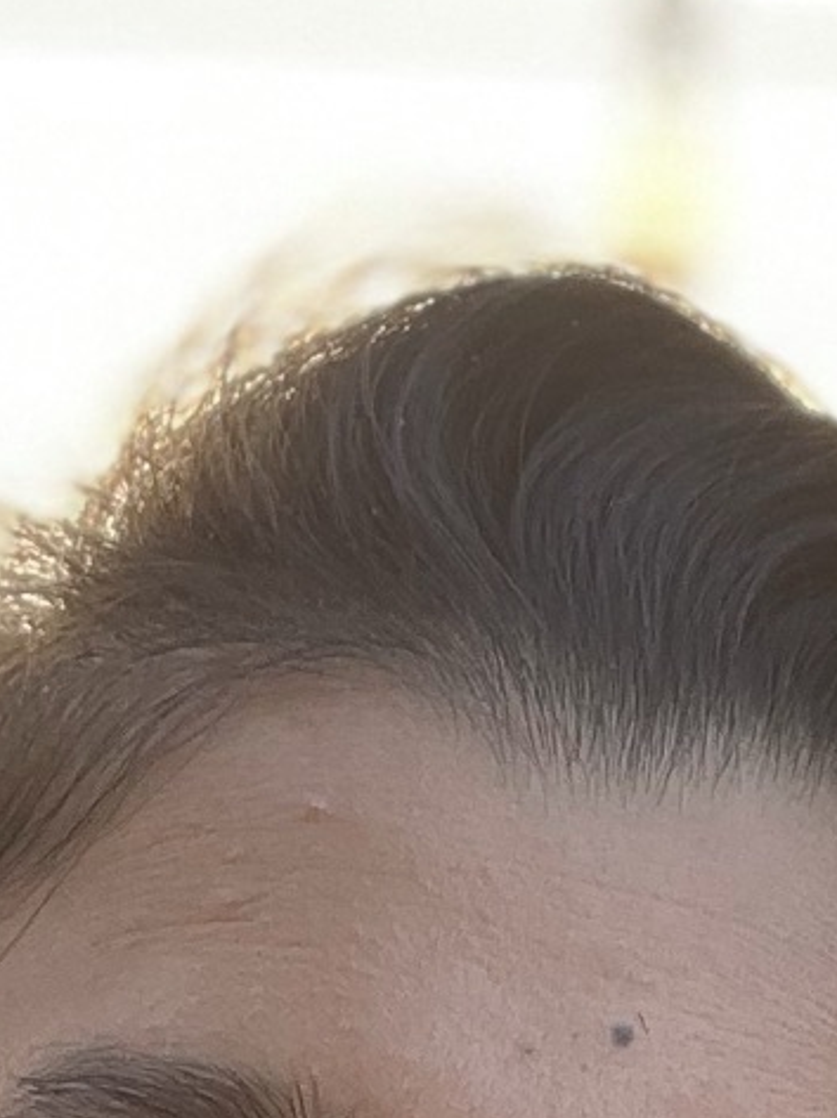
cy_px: 2390
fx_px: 4197
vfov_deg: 12.8
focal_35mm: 130
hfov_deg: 11.4
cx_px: 392
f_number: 2.2
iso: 64
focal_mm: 2.71
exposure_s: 1/121
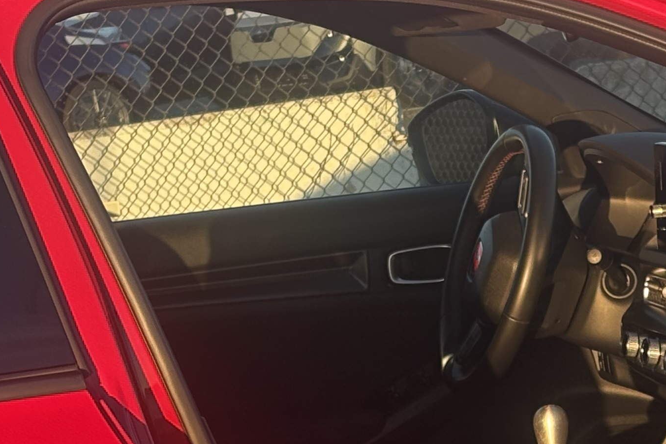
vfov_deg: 8.4
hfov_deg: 12.7
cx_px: 562
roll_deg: +8.0
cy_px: 545
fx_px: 2979
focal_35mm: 161
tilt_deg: -12.4
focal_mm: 5.96
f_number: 1.6
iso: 40
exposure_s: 1/450
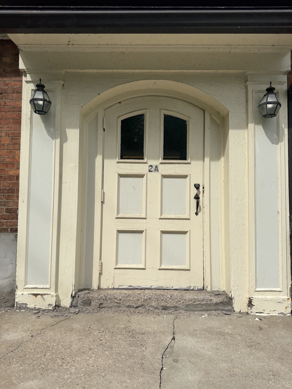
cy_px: 194
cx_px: 146
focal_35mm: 24
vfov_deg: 71.6
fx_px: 270
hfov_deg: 56.8
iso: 80
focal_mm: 6.76
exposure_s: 1/5814
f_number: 1.78
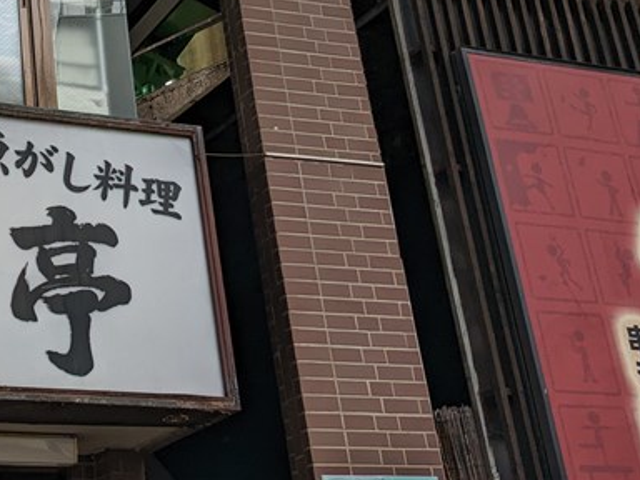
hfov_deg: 25.5
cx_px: -18
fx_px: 1331
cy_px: 133
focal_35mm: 72
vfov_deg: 20.3
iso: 38
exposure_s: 1/3891
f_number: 1.73
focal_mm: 4.38
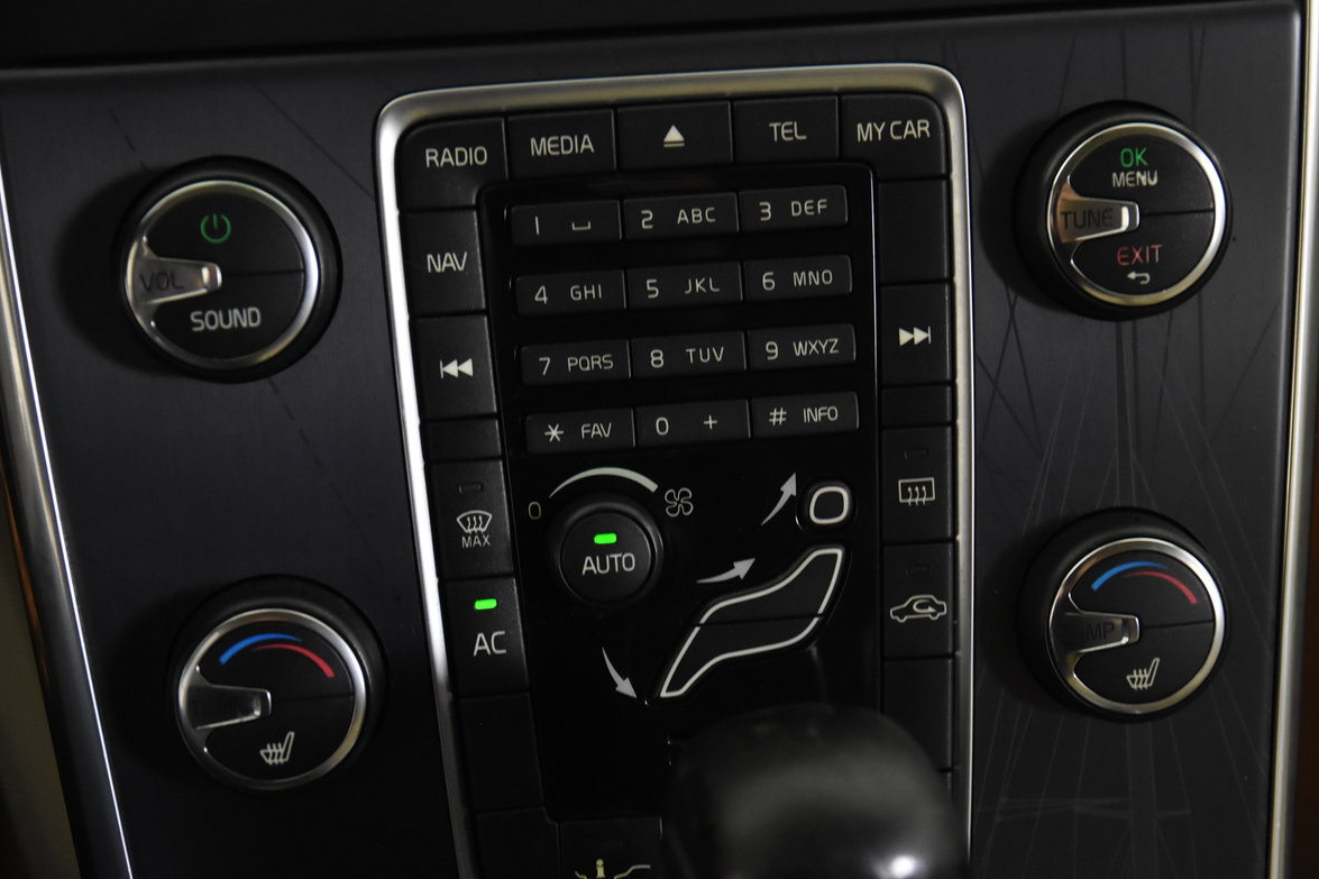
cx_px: 717
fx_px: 2694
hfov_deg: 27.5
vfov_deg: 18.5
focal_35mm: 74
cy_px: 418
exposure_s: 1/80
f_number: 3.5
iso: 3600
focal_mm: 45
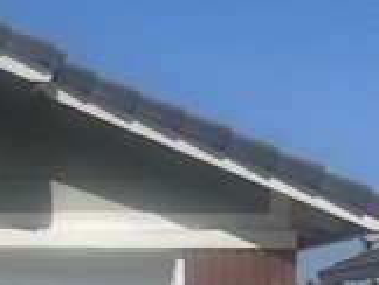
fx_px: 1798
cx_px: -456
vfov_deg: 8.9
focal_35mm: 164
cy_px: 390
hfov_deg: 10.7
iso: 50
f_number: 1.5
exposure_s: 1/9434
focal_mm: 5.7
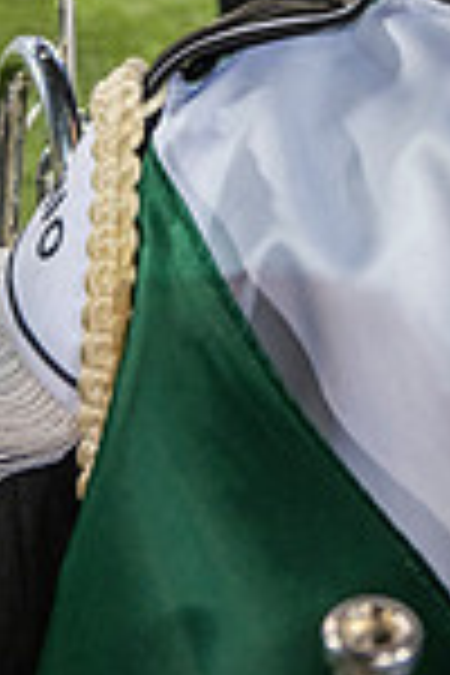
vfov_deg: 24.4
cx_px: 382
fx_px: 1350
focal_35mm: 72
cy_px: -212
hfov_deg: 18.7
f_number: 3.2
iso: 1250
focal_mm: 24
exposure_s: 1/500
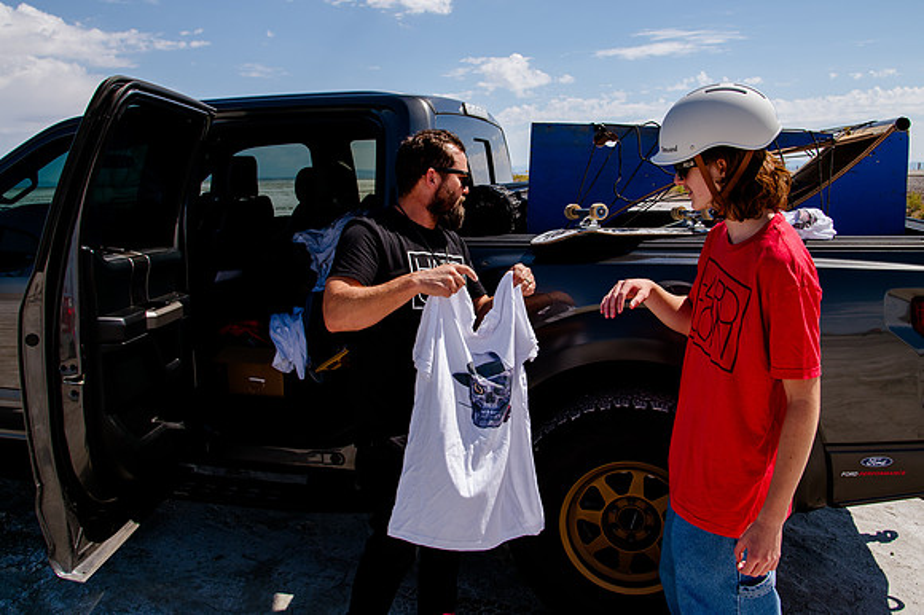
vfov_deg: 44.2
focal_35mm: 29
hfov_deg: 62.9
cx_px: 475
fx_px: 755
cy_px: 263
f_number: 6.3
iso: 160
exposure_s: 1/1000
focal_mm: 24
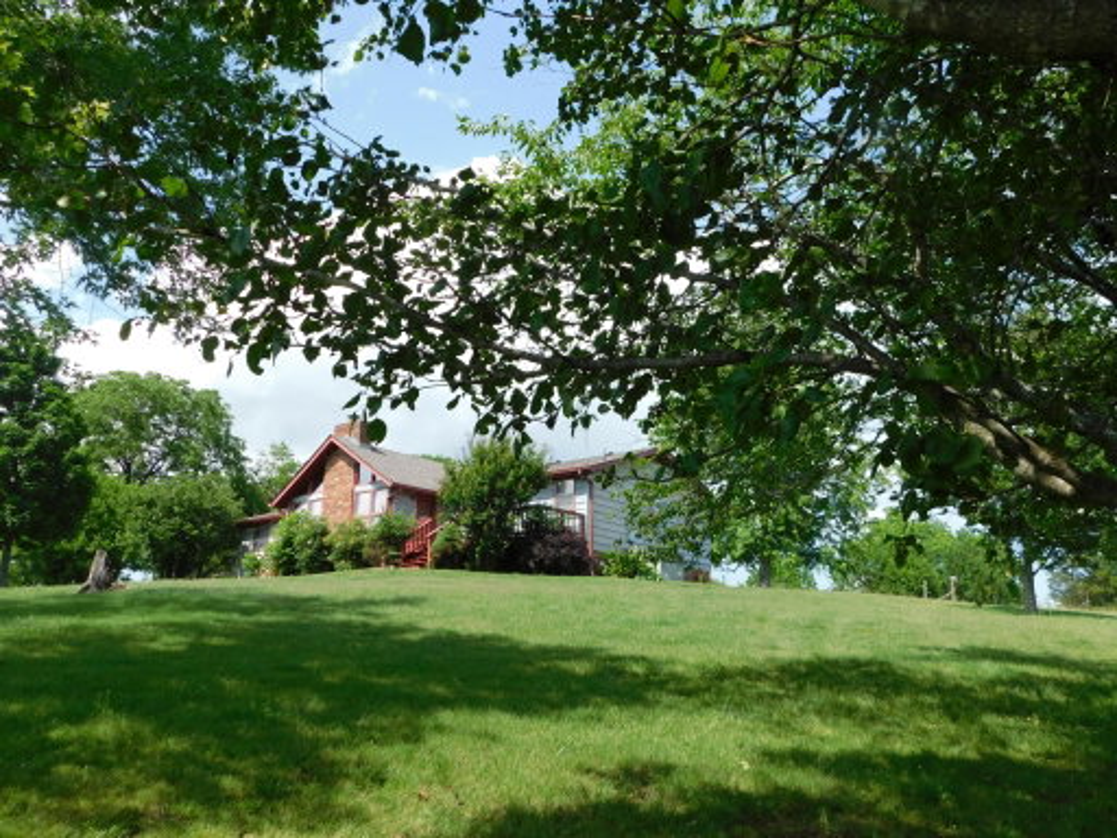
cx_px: 558
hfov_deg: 60.0
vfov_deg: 46.8
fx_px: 968
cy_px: 419
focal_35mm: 30
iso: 125
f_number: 3.2
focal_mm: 5.3
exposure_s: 1/800
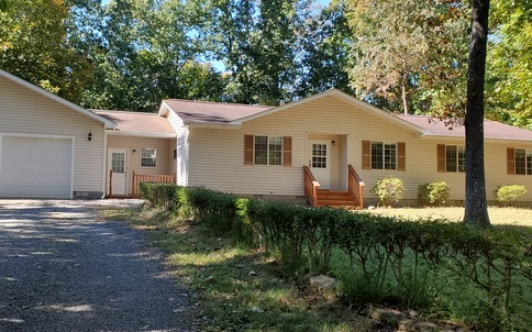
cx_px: 213
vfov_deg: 33.5
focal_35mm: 38
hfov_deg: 51.2
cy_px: 168
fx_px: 551
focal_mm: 4.3
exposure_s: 1/325
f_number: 2.4
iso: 50
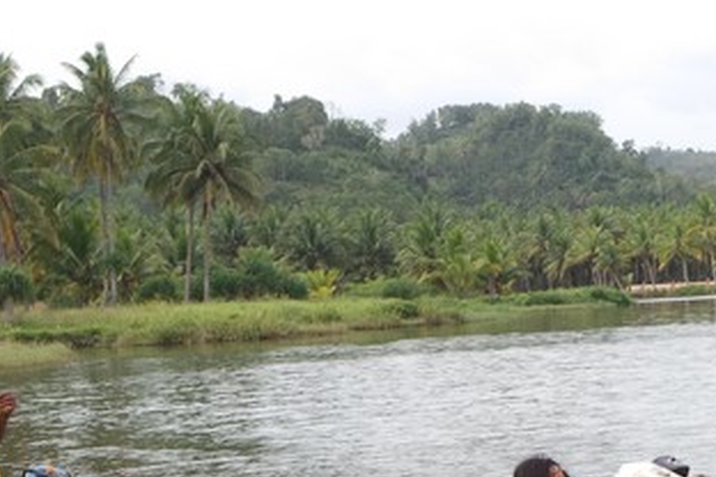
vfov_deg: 13.0
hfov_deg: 19.2
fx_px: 2088
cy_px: 363
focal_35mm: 105
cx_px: 620
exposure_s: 1/100
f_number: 6.3
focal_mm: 27
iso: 200
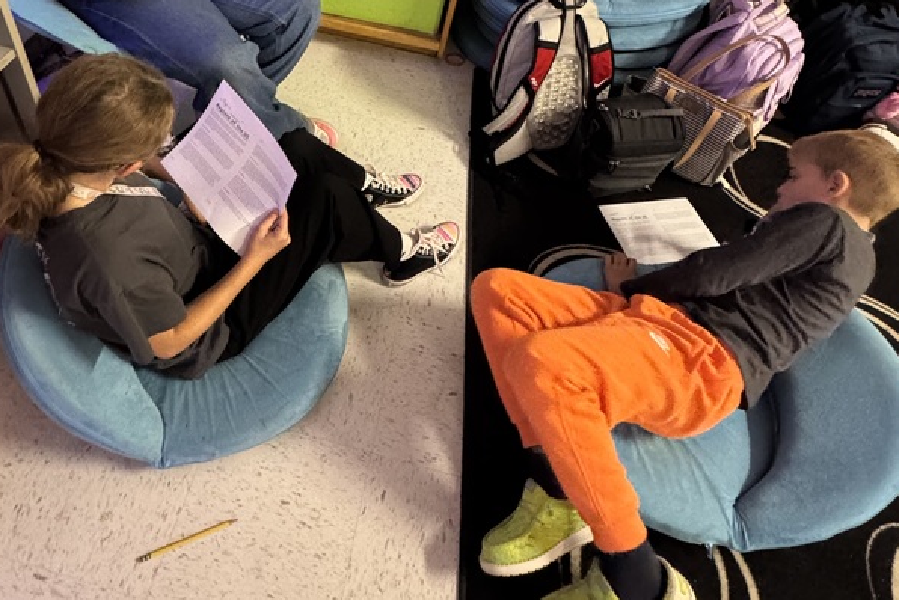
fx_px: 625
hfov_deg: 70.8
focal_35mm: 25
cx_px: 365
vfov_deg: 48.5
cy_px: 121
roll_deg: -7.5
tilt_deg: -43.8
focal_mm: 2.22
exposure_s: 1/60
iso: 800
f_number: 2.2
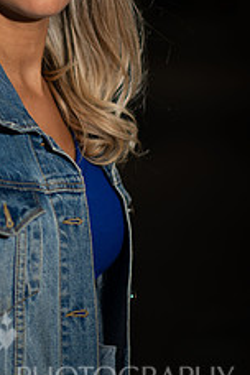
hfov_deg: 8.1
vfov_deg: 12.1
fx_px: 1750
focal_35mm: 168
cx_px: 7
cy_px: 31
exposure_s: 1/200
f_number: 1.8
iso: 200
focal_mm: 85
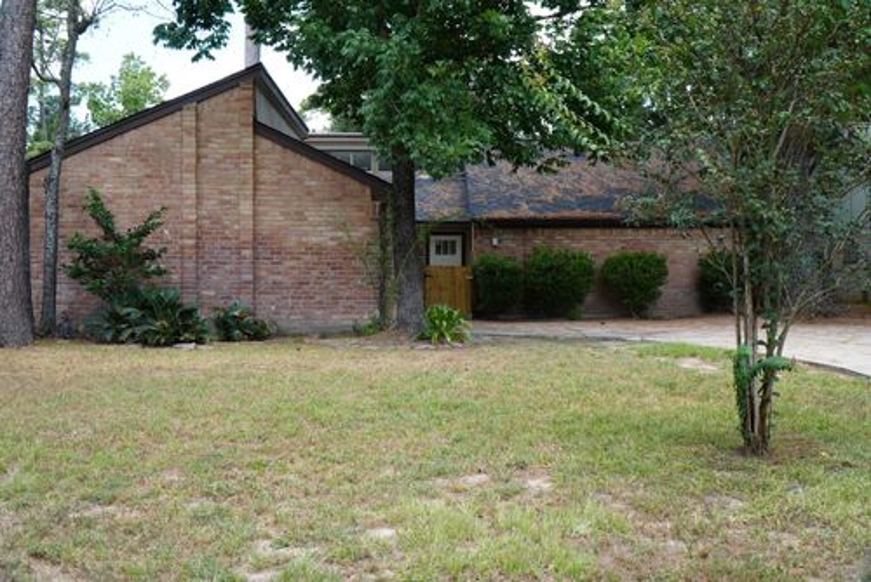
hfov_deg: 57.2
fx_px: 799
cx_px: 436
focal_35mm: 33
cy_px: 291
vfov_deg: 40.0
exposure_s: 1/80
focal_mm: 22
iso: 100
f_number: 5.6
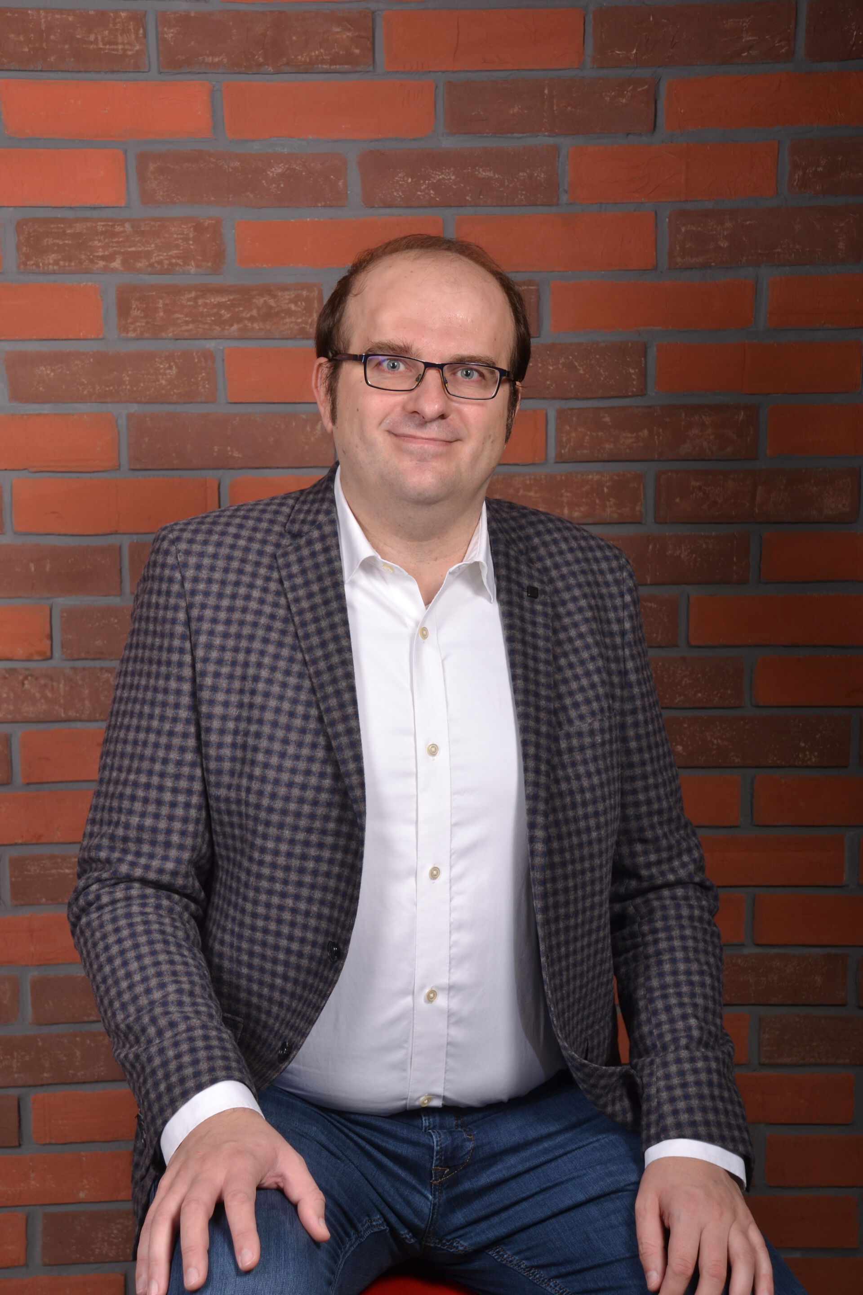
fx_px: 2373
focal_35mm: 66
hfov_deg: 20.6
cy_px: 648
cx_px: 432
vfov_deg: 30.5
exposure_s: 1/160
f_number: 6.3
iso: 100
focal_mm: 44
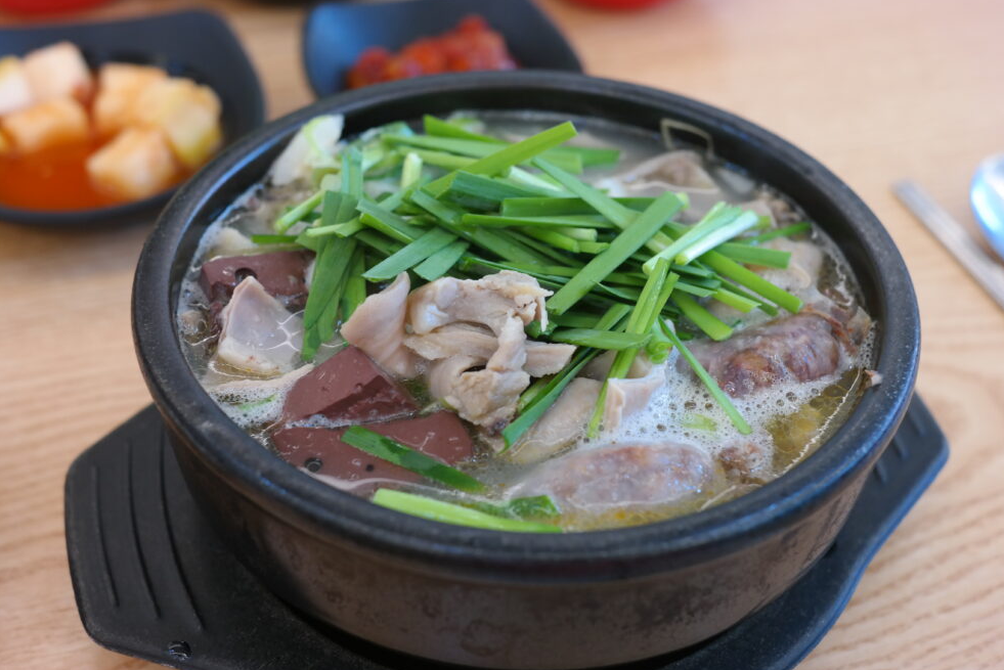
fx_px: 1339
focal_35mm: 48
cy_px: 336
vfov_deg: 28.1
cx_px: 505
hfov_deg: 41.1
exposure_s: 1/50
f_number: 3.5
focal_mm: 30
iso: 800
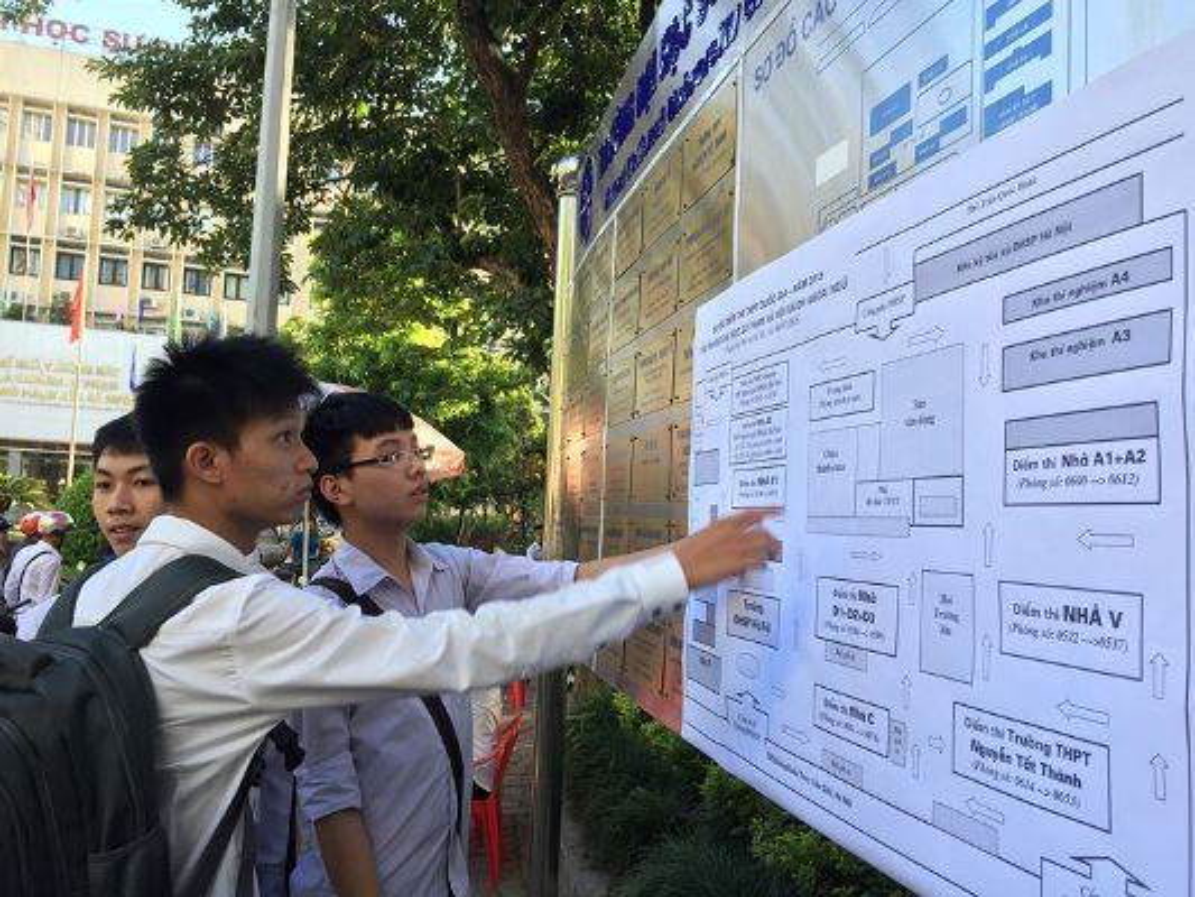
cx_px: 598
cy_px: 448
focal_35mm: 29
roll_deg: -4.2
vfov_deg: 48.2
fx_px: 1001
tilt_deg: +2.7
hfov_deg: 61.6
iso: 32
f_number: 2.2
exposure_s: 1/120
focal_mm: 4.15
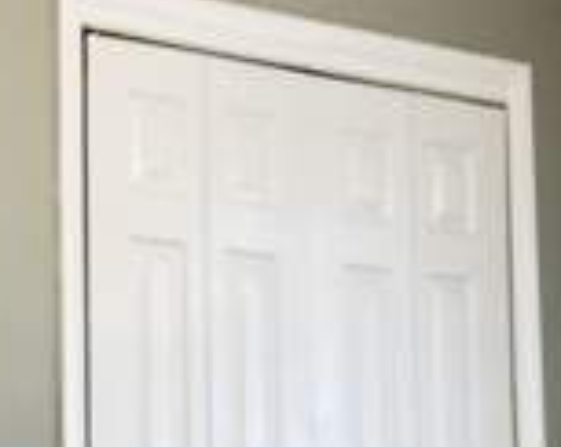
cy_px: 452
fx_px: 1575
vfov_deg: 15.8
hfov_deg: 19.4
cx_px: -48
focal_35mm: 95
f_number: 2.4
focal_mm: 3.3
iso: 250
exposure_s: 1/60
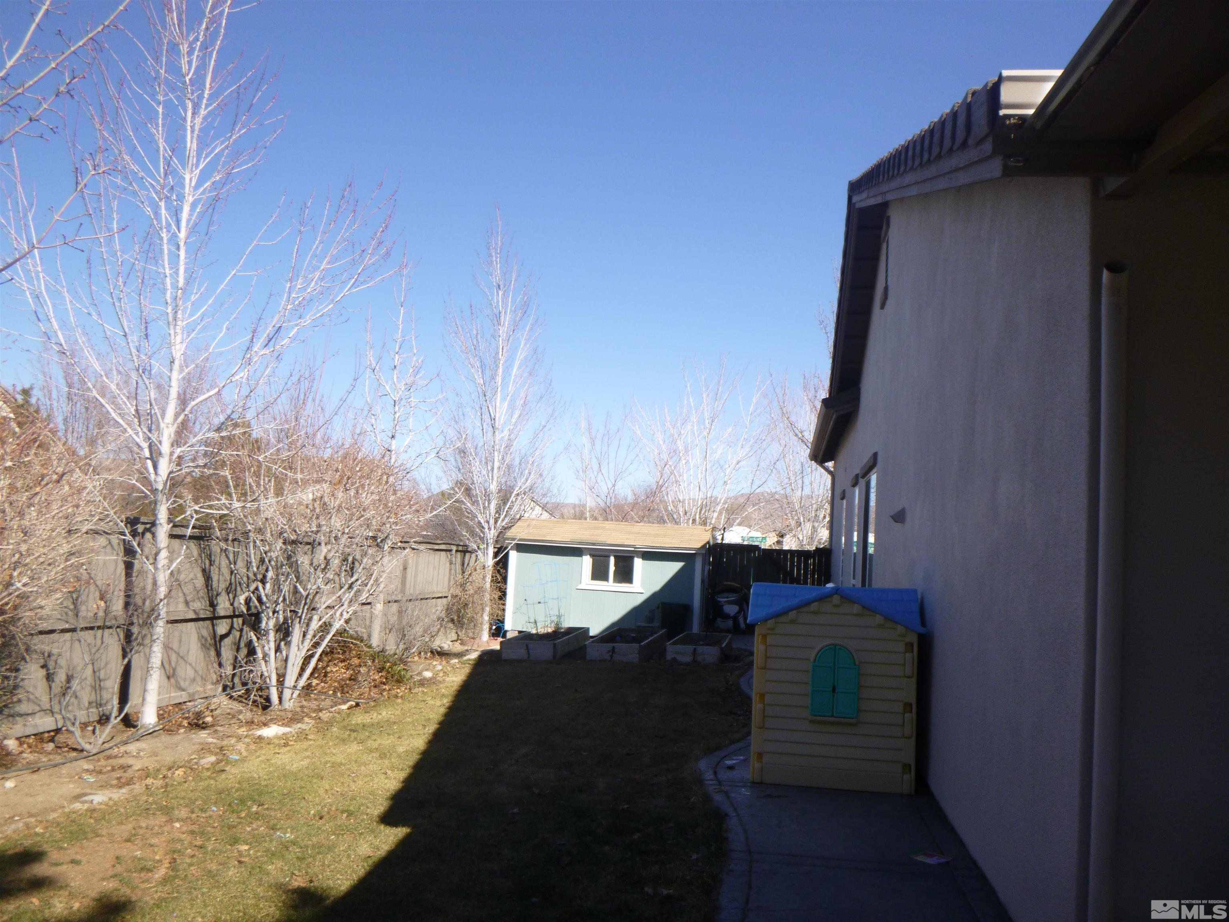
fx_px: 1030
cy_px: 461
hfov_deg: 61.7
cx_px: 614
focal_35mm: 29
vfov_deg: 48.2
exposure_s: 1/400
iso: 100
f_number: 4.1
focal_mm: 5.2
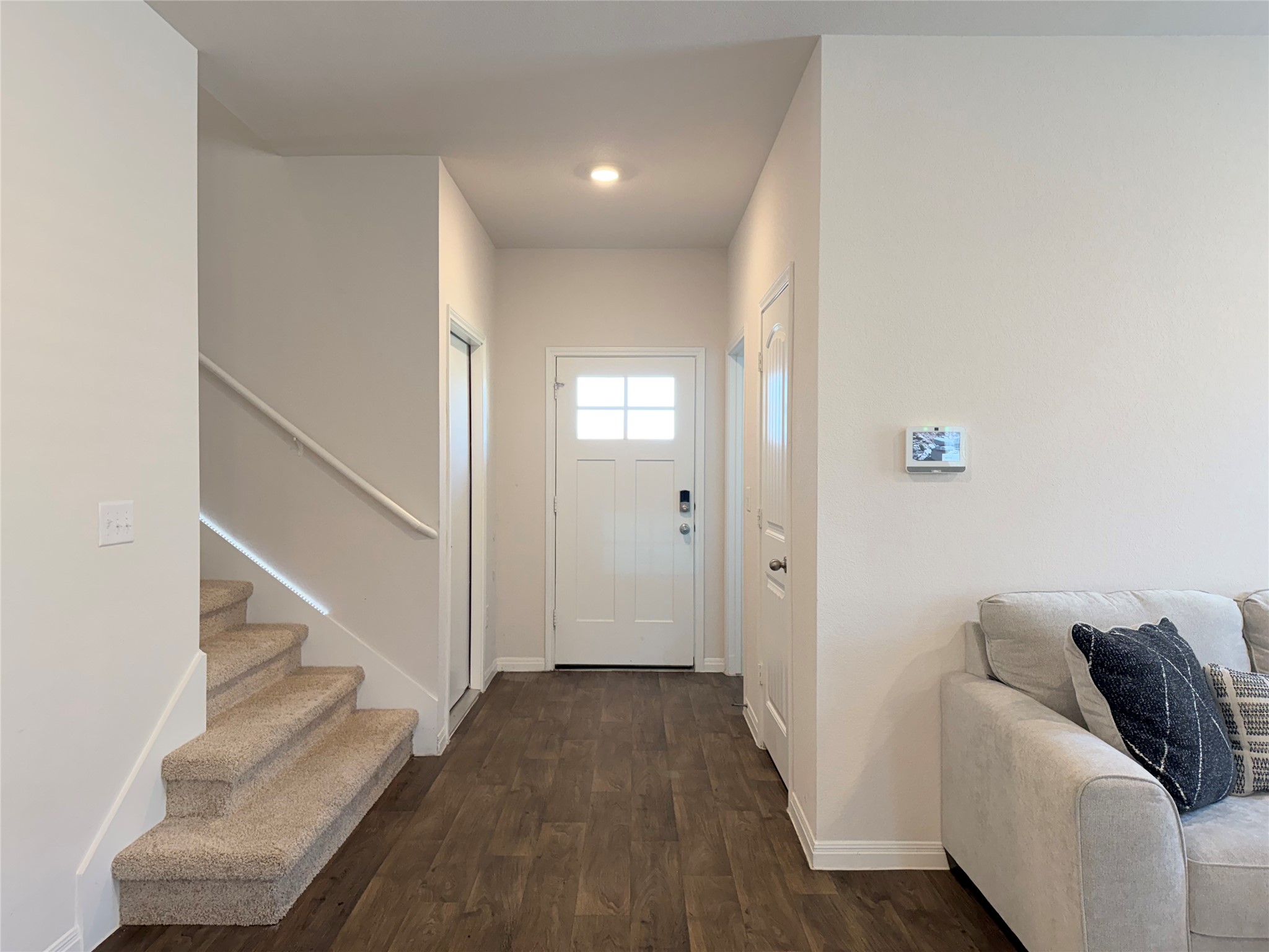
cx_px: 634
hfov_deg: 71.6
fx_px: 880
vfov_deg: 56.8
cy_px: 476
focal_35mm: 24
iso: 200
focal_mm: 6.76
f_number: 1.78
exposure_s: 1/120
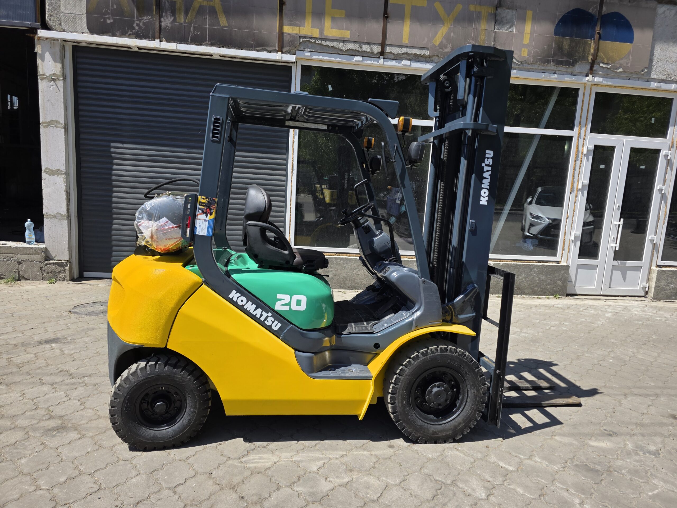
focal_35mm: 23
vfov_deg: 58.9
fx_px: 450
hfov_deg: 73.9
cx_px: 338
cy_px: 254
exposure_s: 1/3972
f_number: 1.7
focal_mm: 6.3
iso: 80
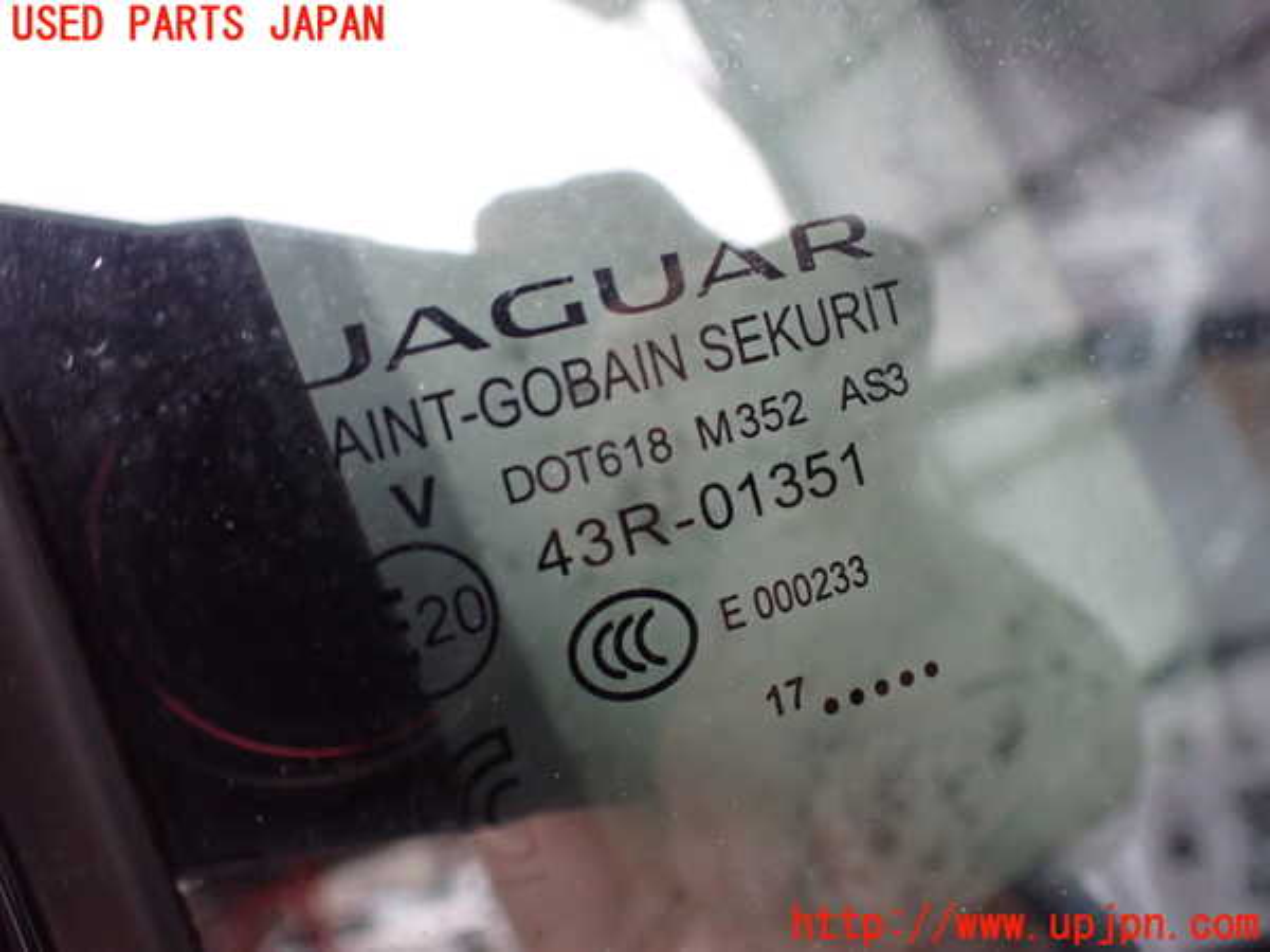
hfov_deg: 60.0
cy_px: 476
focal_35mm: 30
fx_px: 1101
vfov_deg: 46.8
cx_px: 635
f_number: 2.3
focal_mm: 5.4
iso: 800
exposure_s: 1/125
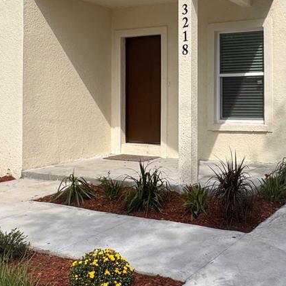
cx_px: 225
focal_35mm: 47
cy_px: 88
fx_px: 439
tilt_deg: +1.4
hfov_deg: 35.0
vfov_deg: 35.6
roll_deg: +0.2
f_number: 2.2
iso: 50
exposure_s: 1/2146
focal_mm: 2.22
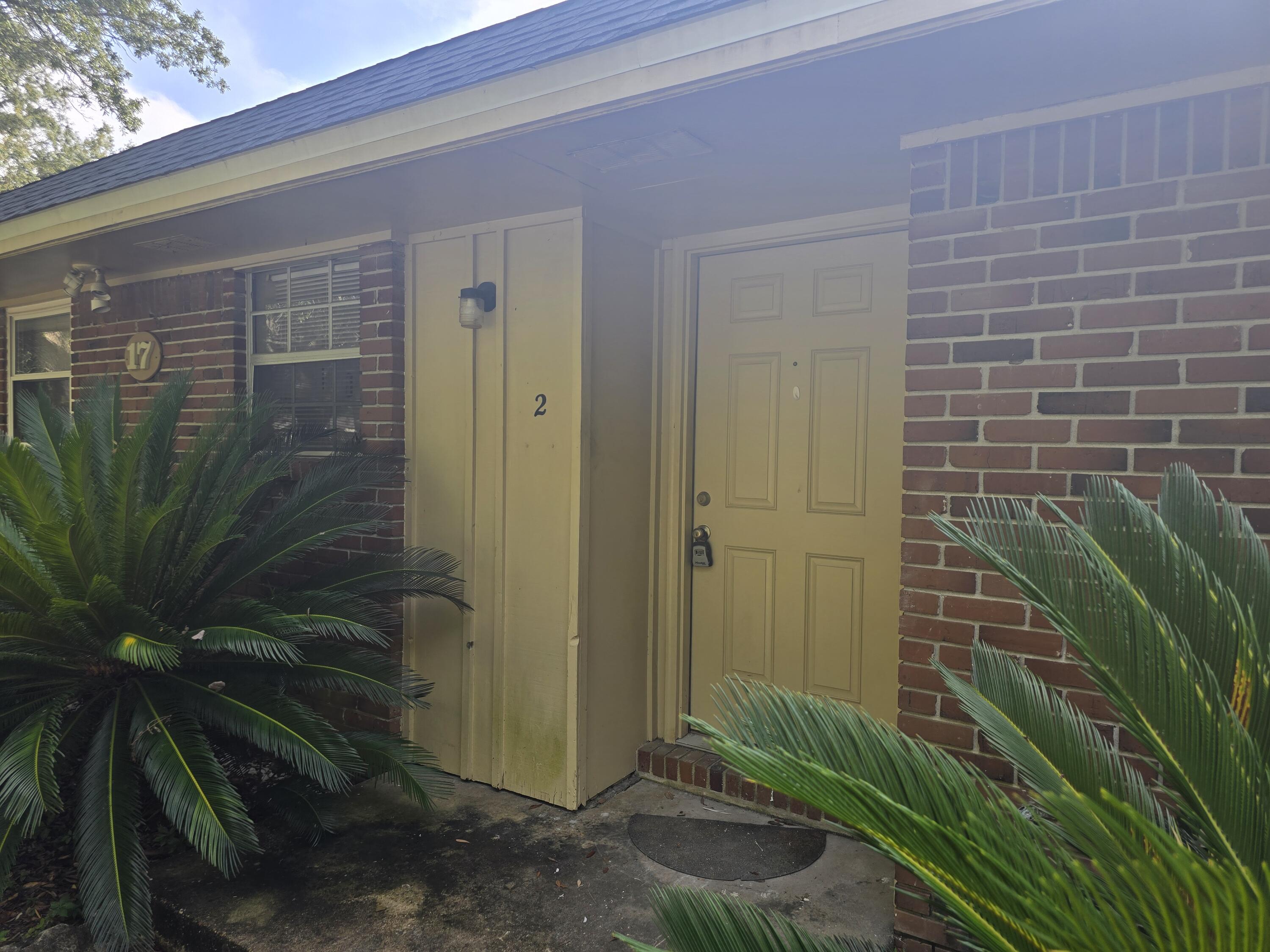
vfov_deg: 58.9
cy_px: 476
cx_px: 635
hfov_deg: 73.9
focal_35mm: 23
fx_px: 844
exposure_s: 1/188
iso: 12
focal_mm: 6.3
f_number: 1.7
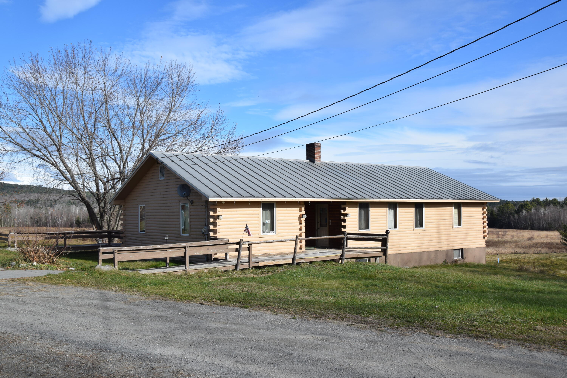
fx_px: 567
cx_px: 284
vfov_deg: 36.9
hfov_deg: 53.1
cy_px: 189
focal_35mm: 36
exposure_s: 1/400
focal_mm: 24
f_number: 10
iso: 200
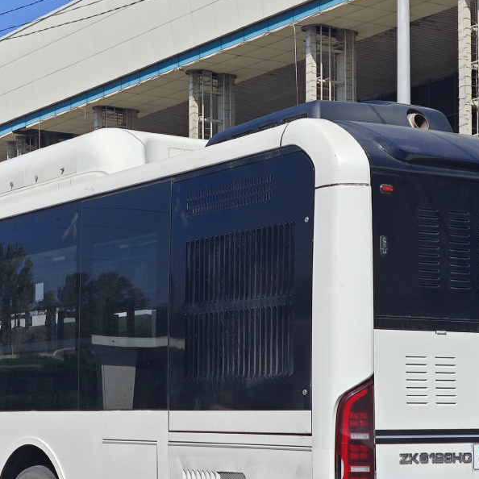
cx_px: 175
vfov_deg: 19.4
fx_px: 1393
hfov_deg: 19.5
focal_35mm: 89
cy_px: 358
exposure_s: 1/3826
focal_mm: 6.55
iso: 50
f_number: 1.6
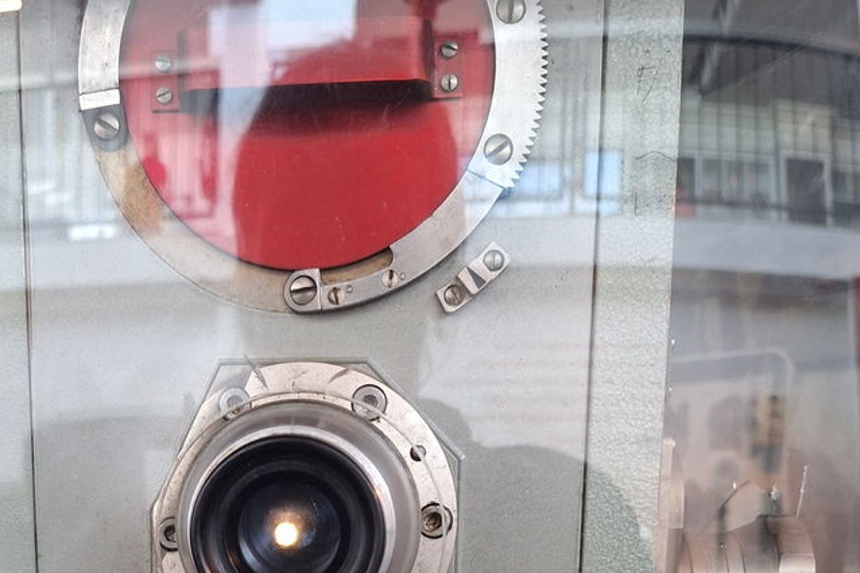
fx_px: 1075
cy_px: 670
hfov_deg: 42.9
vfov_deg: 26.8
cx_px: 276
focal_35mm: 45
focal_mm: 5.54
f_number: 1.8
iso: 320
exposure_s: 1/33
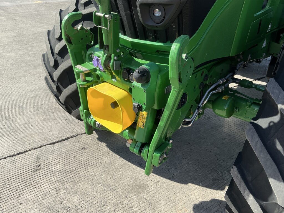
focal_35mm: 28
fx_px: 230
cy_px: 106
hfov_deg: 63.4
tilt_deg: -30.4
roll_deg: -0.7
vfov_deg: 49.7
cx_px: 142
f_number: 1.8
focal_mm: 3
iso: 25
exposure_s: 1/804
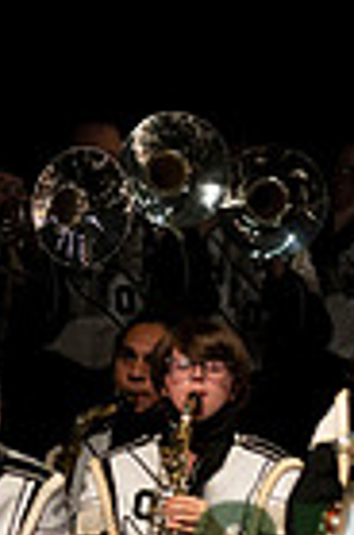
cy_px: 608
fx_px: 14378
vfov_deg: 2.1
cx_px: 364
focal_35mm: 970
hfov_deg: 1.4
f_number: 2.8
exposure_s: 1/500
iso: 3200
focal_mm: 300
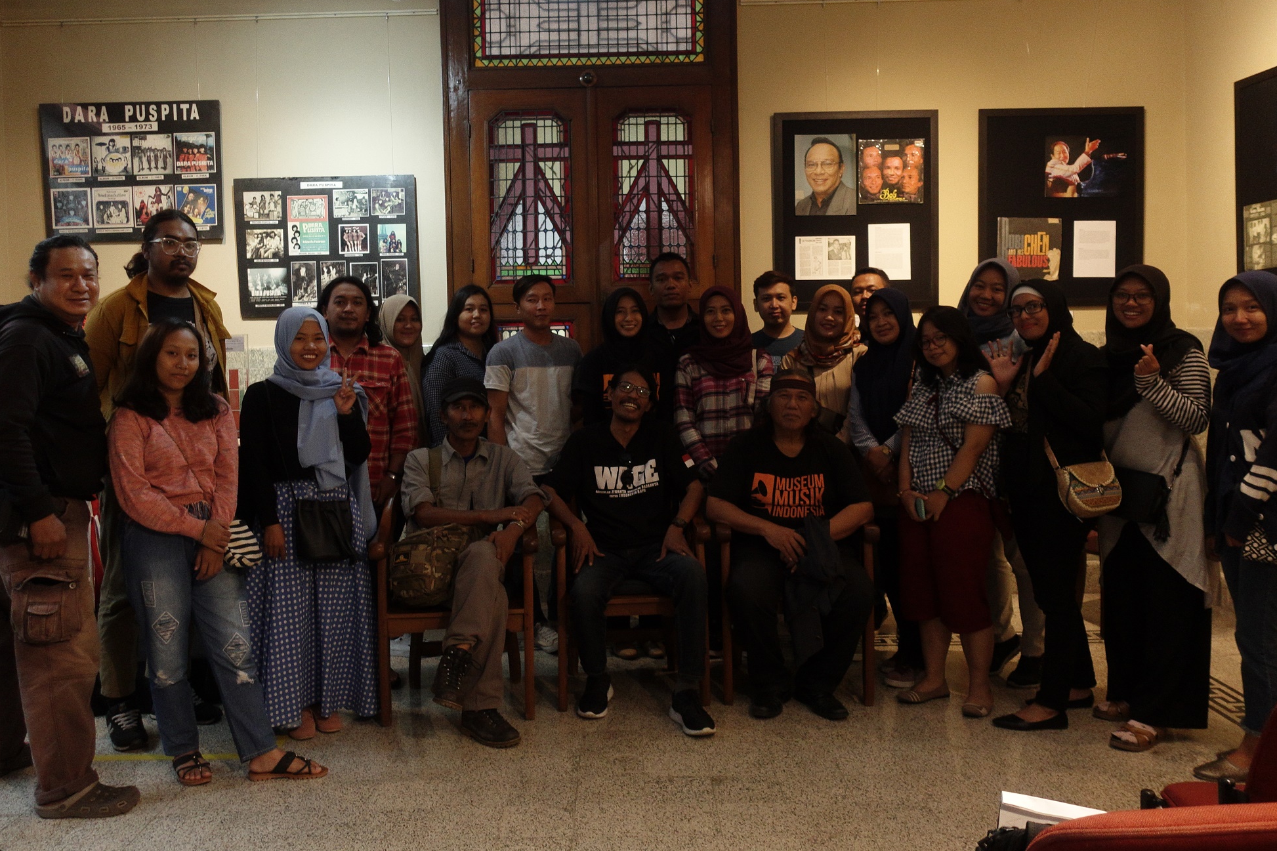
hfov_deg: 61.9
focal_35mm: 30
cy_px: 366
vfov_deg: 43.5
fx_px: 1064
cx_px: 597
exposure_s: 1/30
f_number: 2.8
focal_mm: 8.8
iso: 800
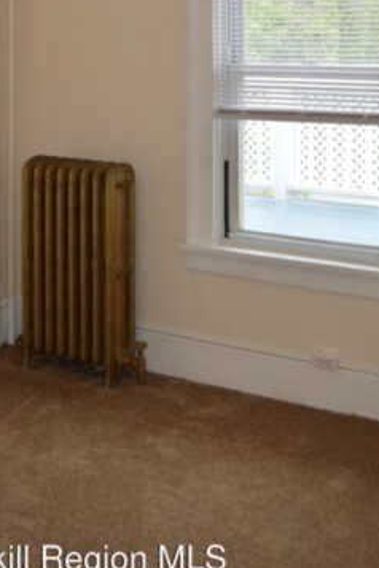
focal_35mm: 58
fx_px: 916
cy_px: 3
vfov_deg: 31.9
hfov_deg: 23.2
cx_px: 96
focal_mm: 18
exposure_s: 1/125
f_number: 4
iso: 400
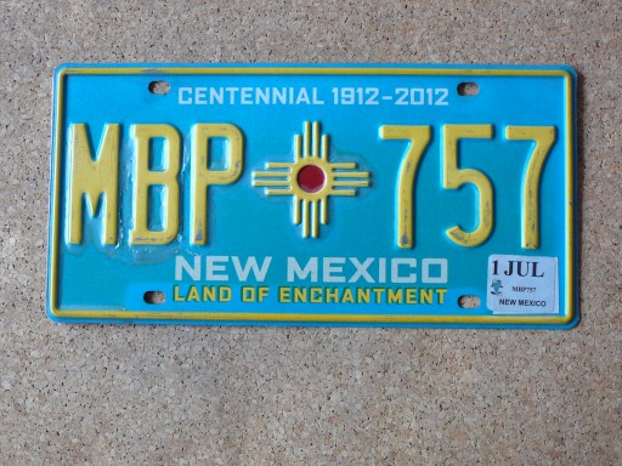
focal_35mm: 47
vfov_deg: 30.9
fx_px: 845
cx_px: 311
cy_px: 233
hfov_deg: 40.4
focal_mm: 7
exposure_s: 1/13
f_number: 3.3
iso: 200
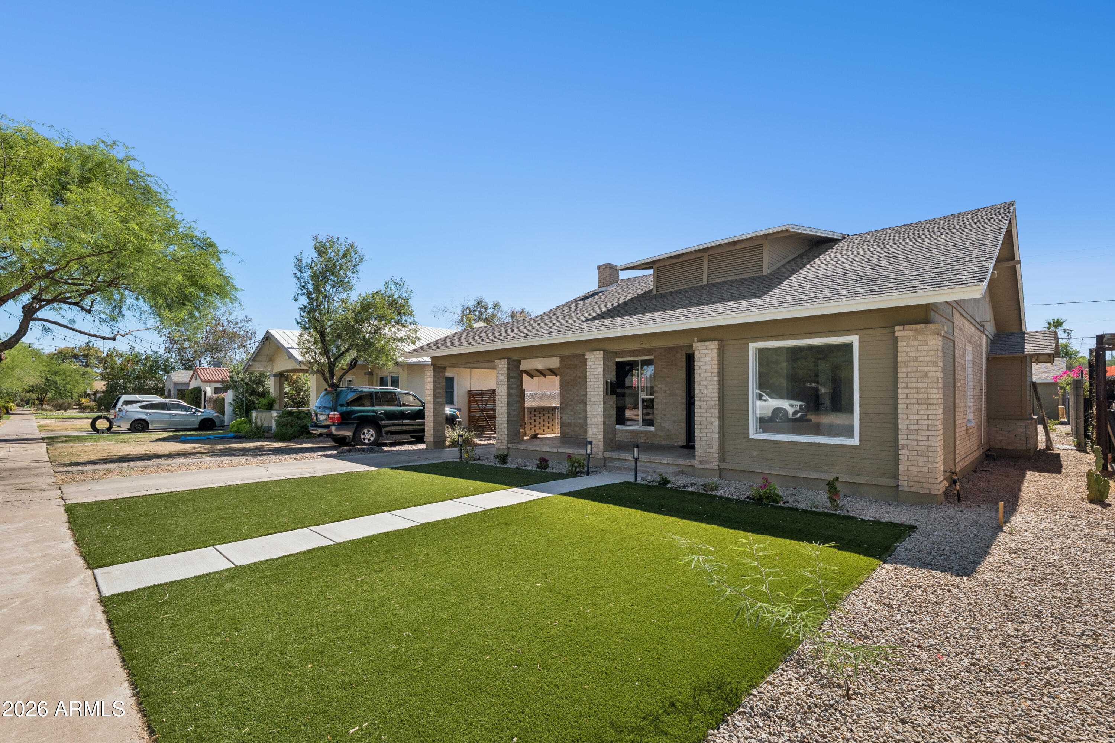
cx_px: 558
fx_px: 496
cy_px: 372
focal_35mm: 16
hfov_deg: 96.7
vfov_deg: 73.7
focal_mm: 16
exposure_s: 1/1000
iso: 400
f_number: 8
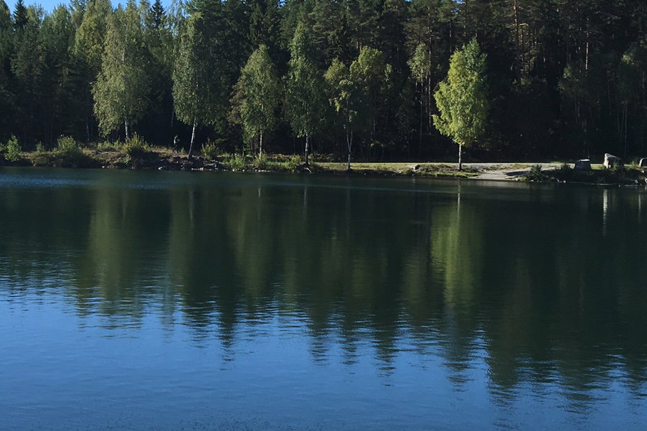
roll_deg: -0.9
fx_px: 1204
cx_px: 191
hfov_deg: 29.8
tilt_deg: +0.6
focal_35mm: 67
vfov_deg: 20.2
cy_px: 142
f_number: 2.2
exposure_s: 1/1068
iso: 25
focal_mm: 4.15
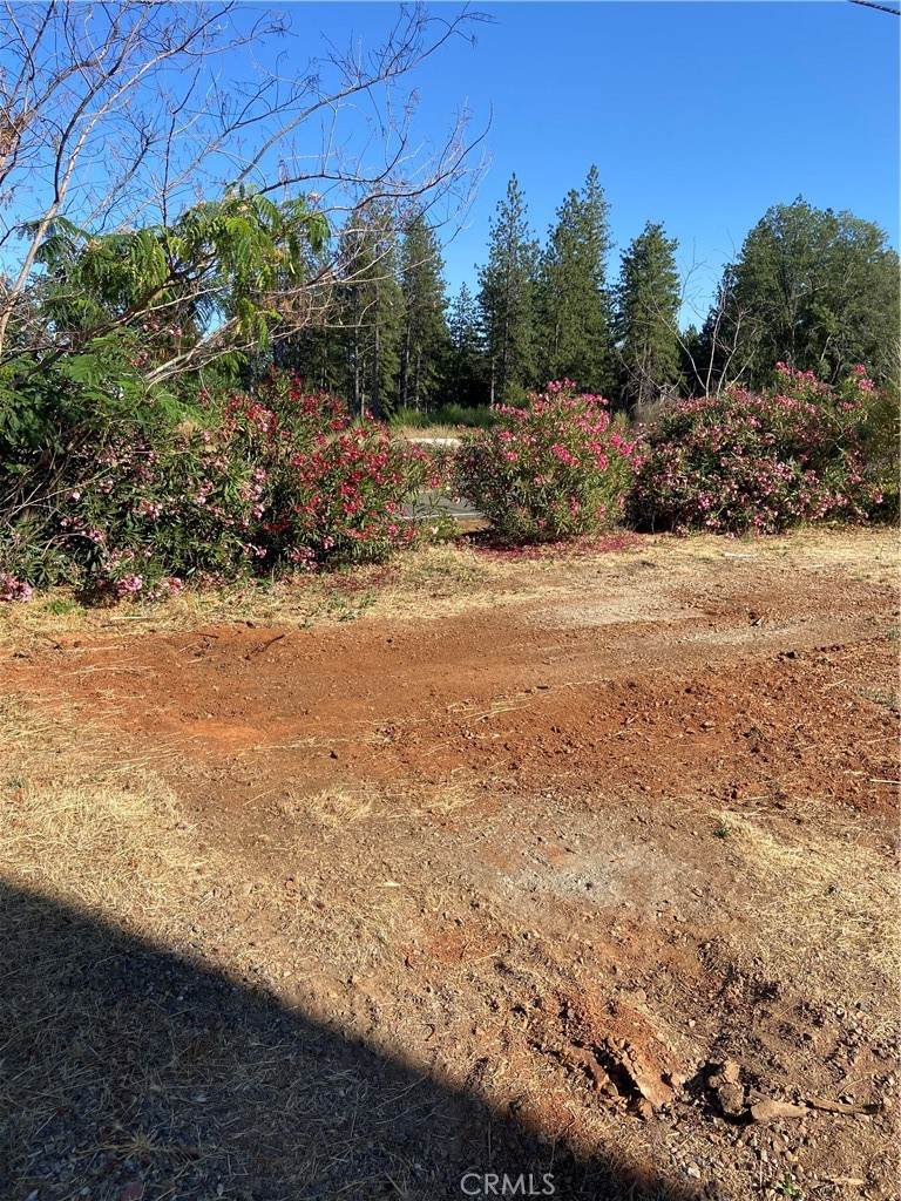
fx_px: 902
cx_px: 450
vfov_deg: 67.3
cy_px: 600
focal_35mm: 26
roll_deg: +0.4
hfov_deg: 53.1
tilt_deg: -10.1
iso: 32
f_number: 1.8
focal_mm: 4.25
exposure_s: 1/1754
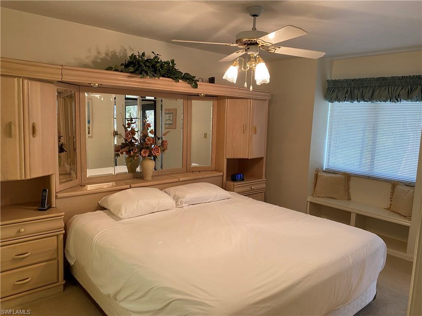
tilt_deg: -7.1
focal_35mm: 26
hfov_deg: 67.3
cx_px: 211
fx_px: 317
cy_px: 158
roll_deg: -2.4
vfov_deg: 53.1
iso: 80
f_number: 1.8
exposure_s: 1/60
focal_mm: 4.25
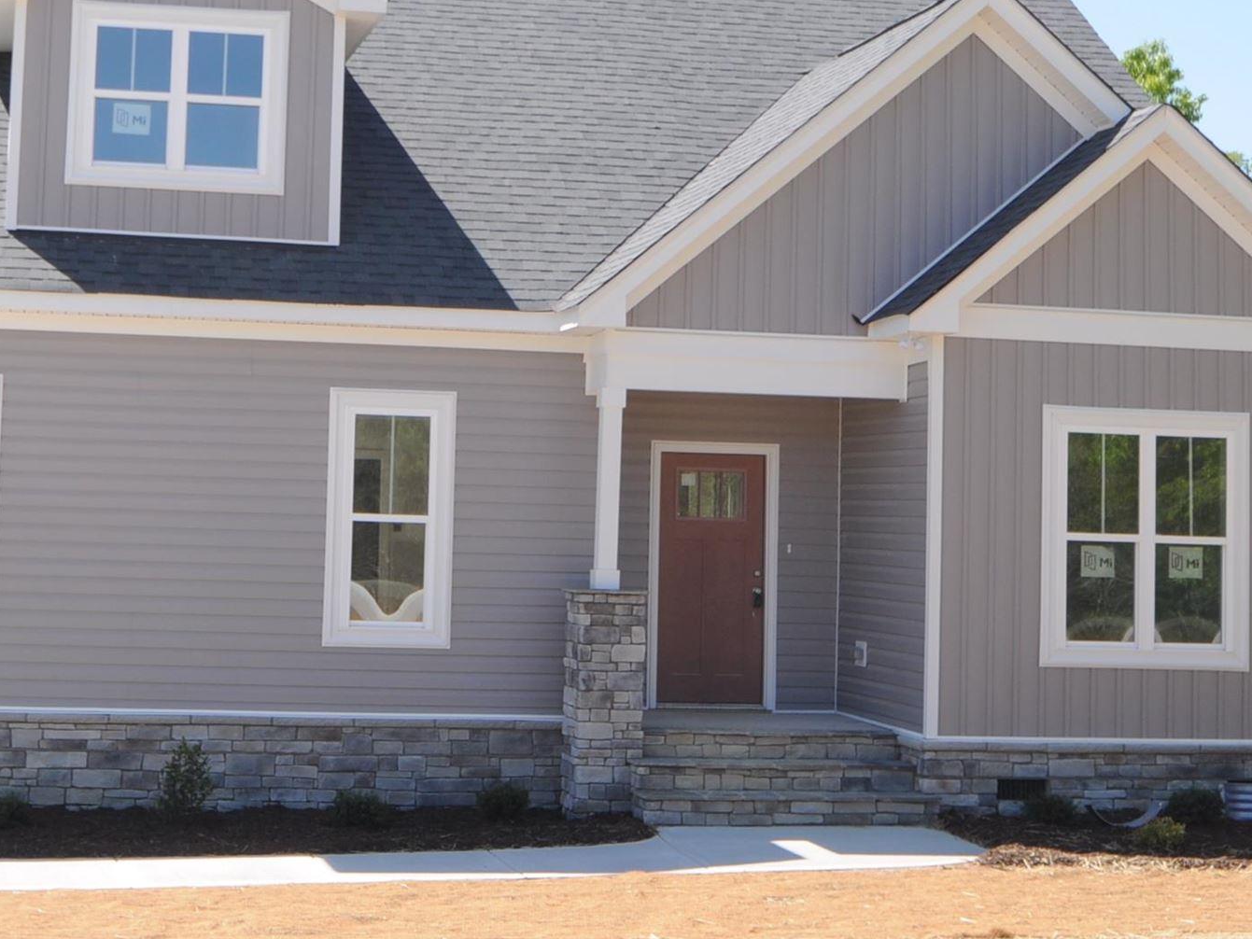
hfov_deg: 29.2
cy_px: 293
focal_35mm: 66
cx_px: 415
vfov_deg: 22.1
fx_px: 2387
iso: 200
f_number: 9
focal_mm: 20
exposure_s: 1/320
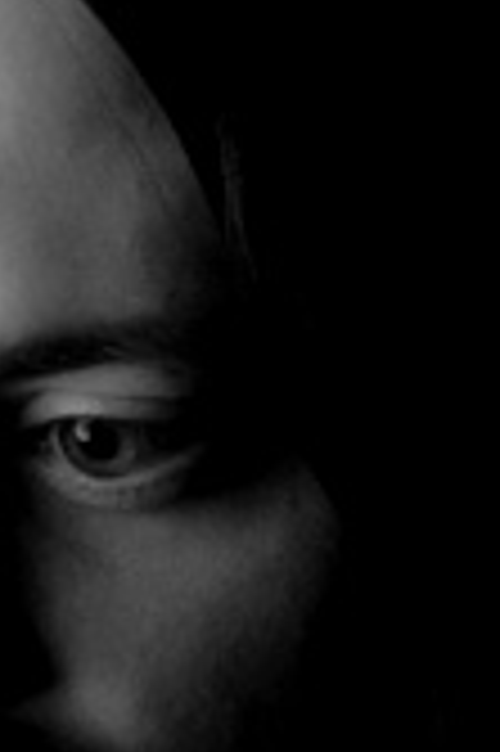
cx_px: 68
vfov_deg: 5.9
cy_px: 567
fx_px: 7344
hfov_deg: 3.9
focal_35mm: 352
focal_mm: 65
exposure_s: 1/60
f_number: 13
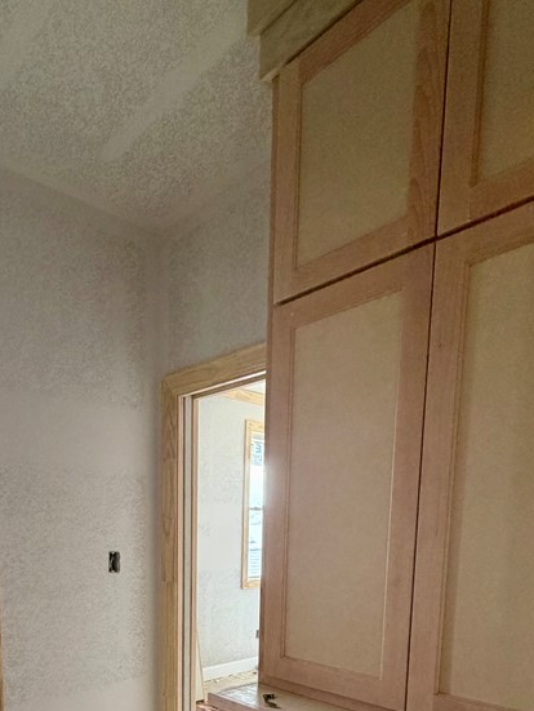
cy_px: 609
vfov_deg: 59.5
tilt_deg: -7.8
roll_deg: -1.3
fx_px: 534
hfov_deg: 51.8
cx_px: 166
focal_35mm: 26
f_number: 2.2
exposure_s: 1/80
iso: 320
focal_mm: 2.22
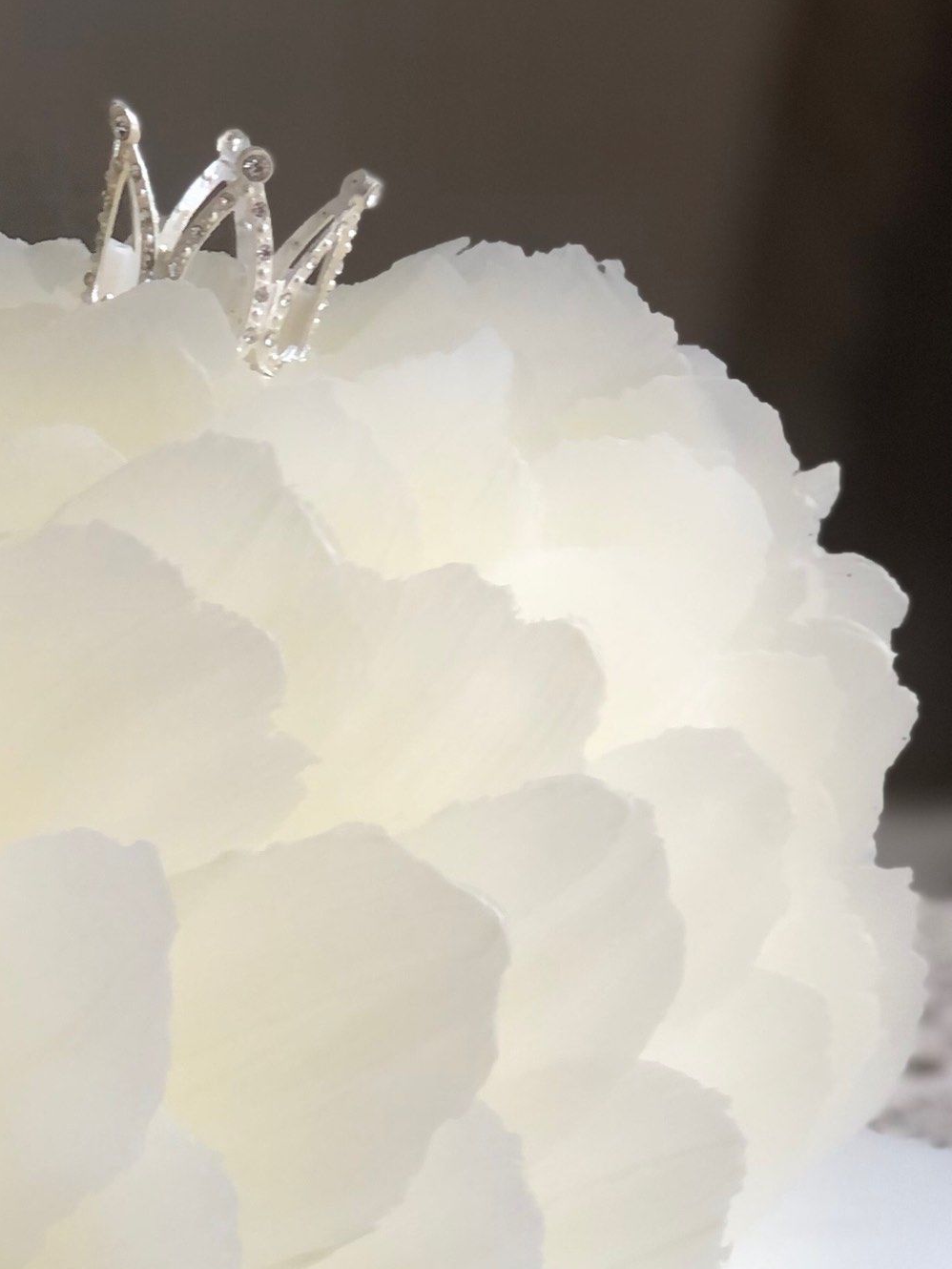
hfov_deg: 12.5
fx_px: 4289
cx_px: 59
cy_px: 732
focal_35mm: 117
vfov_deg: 16.8
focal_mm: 6.6
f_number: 2.8
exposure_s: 1/30
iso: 32
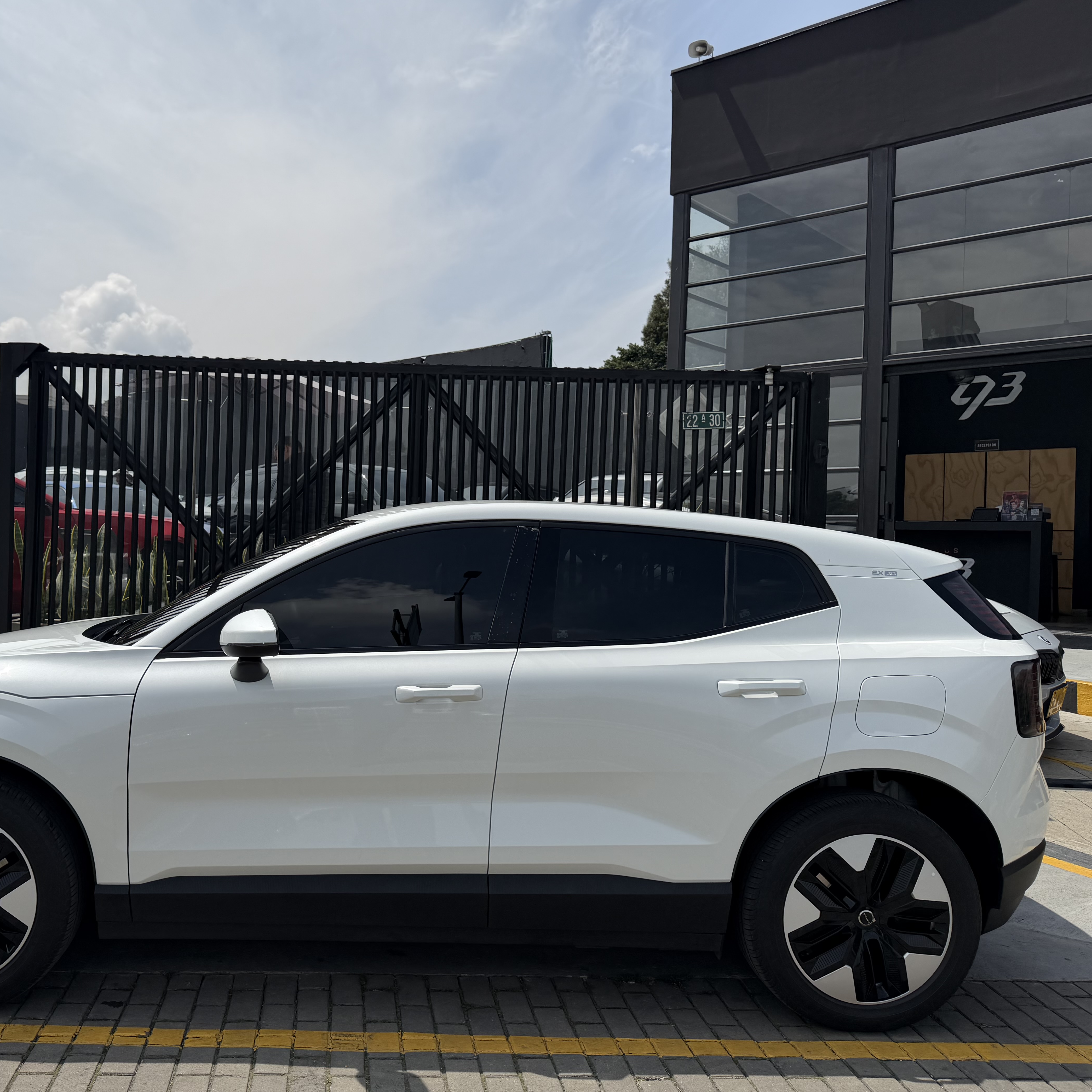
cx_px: 406
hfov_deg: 55.0
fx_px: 1035
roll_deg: -2.6
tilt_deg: -0.6
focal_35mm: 29
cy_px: 538
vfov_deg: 55.6
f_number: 1.78
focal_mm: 6.76
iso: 80
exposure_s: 1/9091
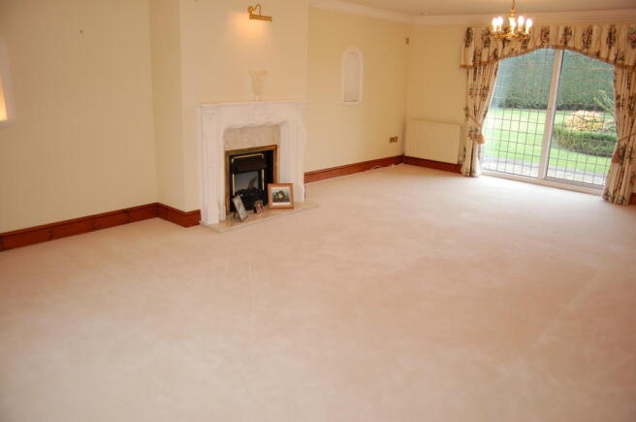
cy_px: 211
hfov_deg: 67.5
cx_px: 318
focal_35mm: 27
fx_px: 476
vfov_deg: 47.8
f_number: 3.5
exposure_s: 1/60
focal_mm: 18
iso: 400
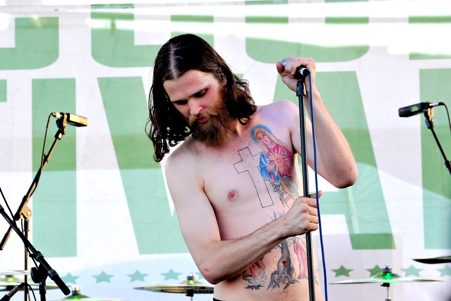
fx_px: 2505
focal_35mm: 200
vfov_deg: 6.9
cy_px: 150
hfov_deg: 10.3
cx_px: 226
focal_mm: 200
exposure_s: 1/125
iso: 1600
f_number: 11
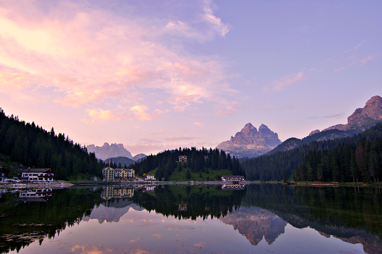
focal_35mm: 24
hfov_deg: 73.7
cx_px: 191
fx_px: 255
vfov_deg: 53.1
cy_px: 127
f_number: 3.2
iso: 160
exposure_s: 1/40
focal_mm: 16
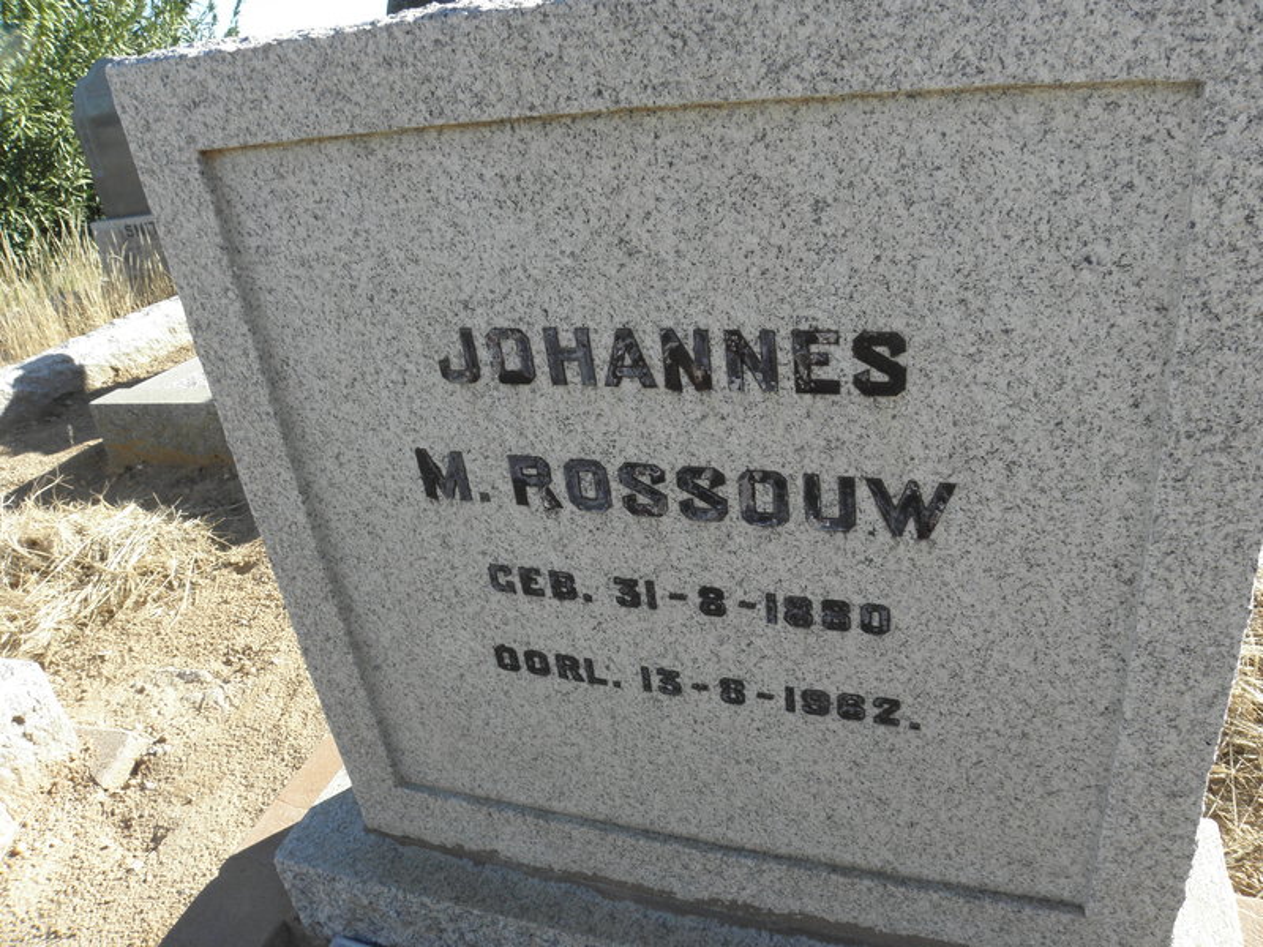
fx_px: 949
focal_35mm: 26
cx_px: 632
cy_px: 474
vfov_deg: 53.1
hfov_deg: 67.3
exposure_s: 1/100
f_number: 5.6
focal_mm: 4.6
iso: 64
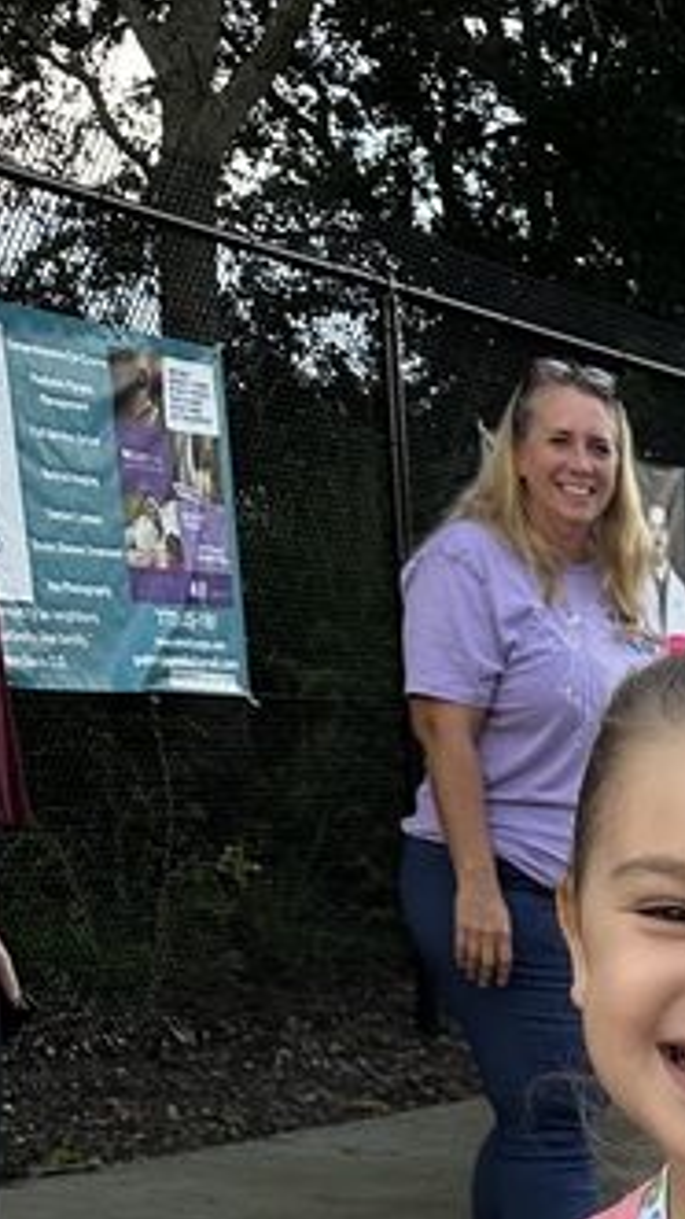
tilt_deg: -21.0
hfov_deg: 12.9
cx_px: 1392
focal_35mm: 81
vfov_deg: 21.9
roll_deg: -4.6
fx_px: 2618
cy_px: 1812
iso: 64
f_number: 1.78
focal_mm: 6.86
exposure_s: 1/200
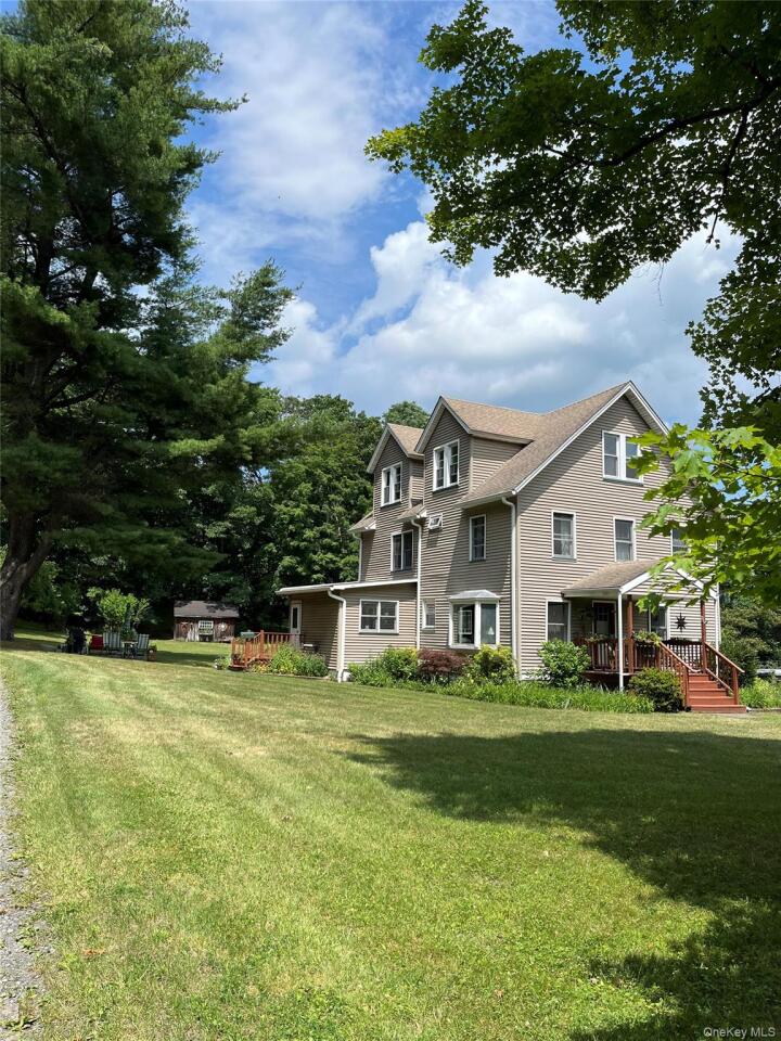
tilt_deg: +6.9
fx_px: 782
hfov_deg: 53.1
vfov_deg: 67.3
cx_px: 390
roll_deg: -2.0
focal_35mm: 26
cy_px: 520
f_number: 1.6
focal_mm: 5.1
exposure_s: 1/4149
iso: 50
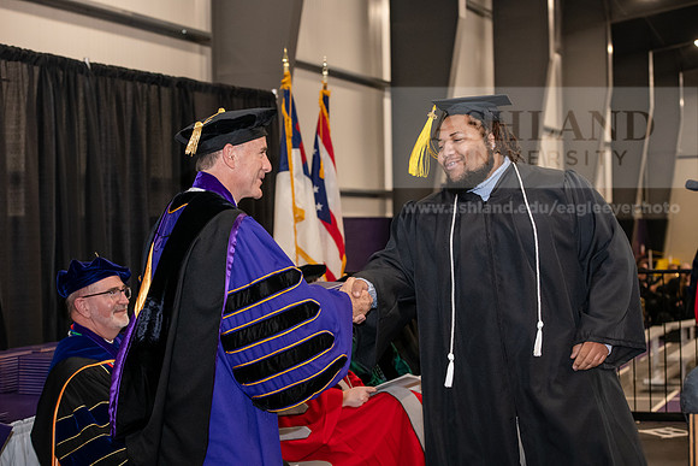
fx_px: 1357
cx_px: 349
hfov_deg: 28.8
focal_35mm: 70
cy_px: 233
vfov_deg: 19.5
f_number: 5
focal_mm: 70
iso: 2500
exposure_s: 1/200
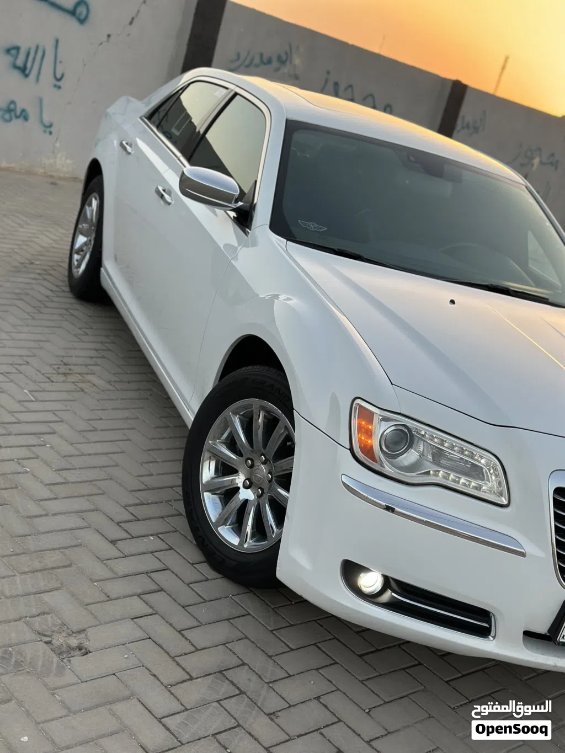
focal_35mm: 48
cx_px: 282
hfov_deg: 30.3
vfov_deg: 39.7
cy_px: 376
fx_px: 1044
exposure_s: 1/272
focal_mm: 6.86
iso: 80
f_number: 1.78
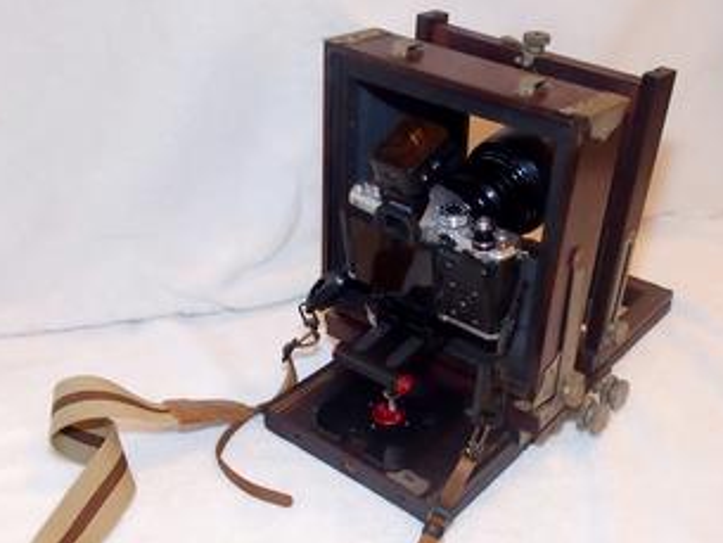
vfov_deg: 34.2
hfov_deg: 44.6
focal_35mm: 42
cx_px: 424
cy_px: 332
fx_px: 878
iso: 800
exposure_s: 1/20
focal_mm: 6.7
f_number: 2.8
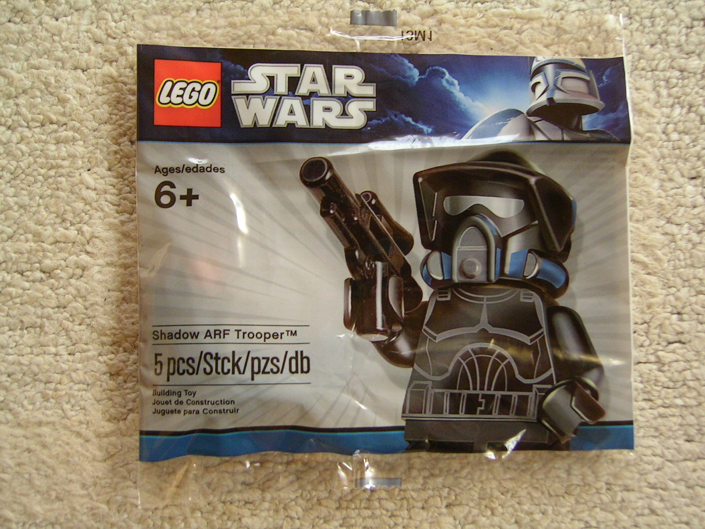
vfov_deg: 39.7
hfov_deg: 51.4
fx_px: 733
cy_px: 264
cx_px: 352
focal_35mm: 36
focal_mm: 5.6
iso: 100
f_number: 2.8
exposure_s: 1/30.7
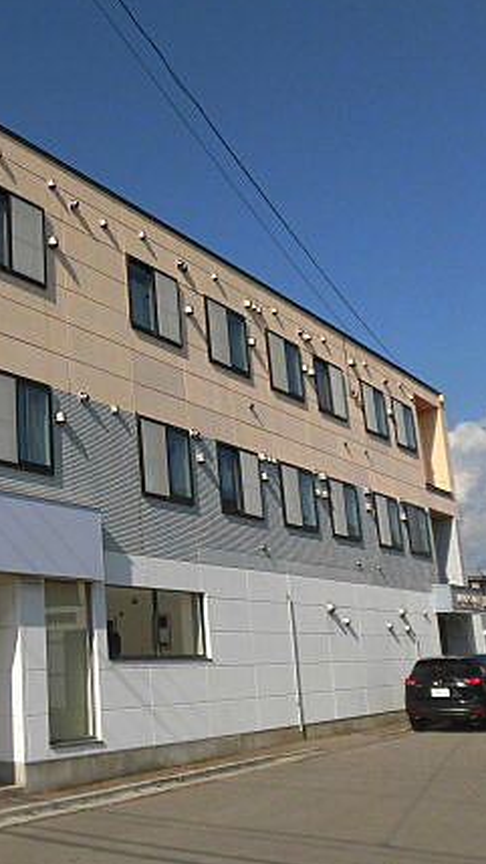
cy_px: 427
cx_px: -85
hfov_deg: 27.1
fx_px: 894
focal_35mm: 39
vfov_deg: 51.6
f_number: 7.8
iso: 100
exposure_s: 1/400
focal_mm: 4.3
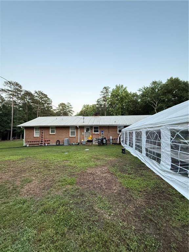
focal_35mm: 14
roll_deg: +0.1
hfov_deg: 85.7
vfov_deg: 102.1
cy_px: 126
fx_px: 102
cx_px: 94
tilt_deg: +3.6
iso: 320
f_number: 2.2
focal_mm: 2.22
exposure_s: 1/68
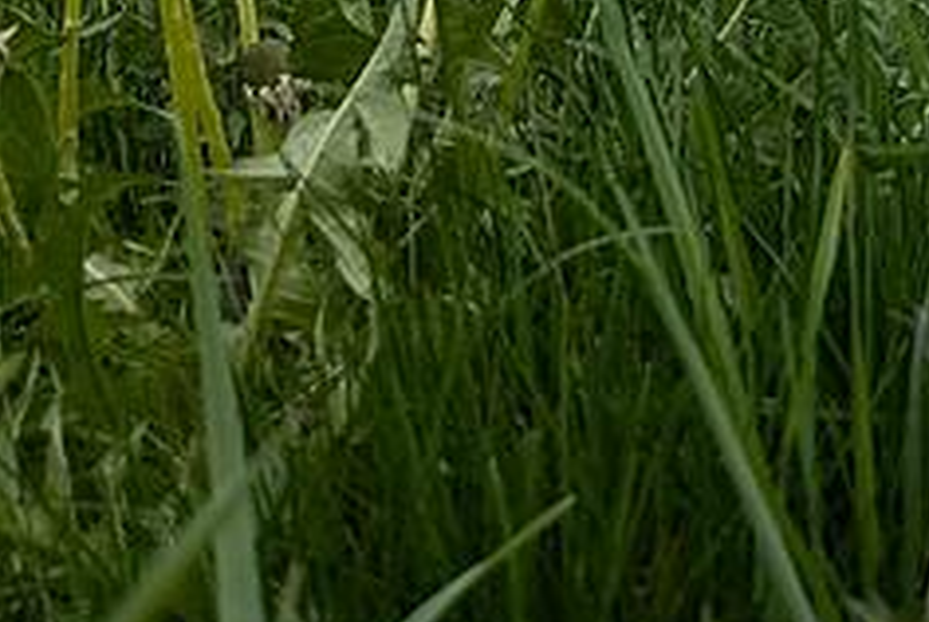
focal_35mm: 88
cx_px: 815
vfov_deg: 14.0
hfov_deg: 22.6
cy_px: -472
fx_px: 2274
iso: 45
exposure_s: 1/2370
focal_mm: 5.43
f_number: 1.89
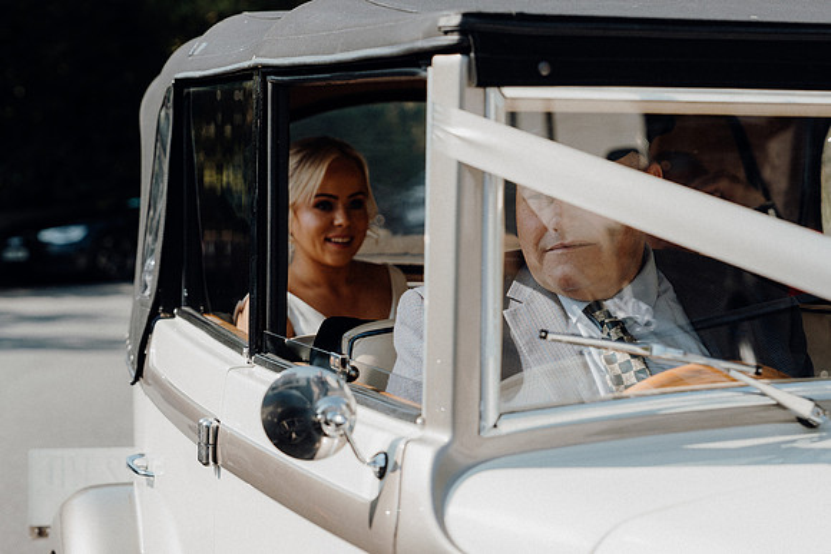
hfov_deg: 20.4
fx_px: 2310
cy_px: 277
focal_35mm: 100
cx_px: 416
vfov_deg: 13.7
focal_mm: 67
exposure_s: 1/800
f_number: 3.5
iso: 125
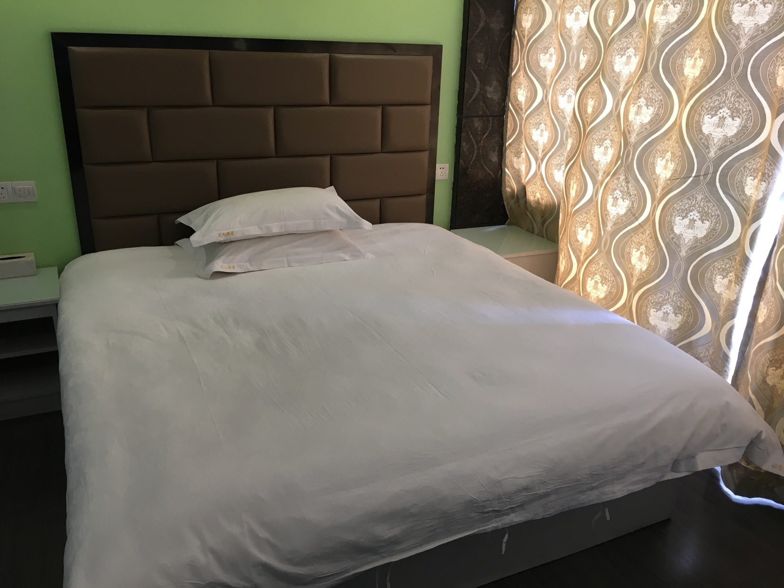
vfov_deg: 48.2
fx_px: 657
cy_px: 294
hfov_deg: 61.7
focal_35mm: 29
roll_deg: -2.1
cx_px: 392
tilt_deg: -20.0
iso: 64
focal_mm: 4.15
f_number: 2.2
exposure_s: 1/33
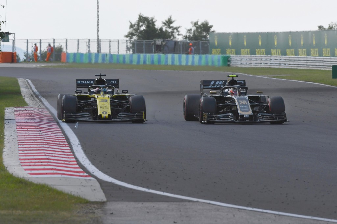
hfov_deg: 5.1
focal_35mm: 405
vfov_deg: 3.4
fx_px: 3786
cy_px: 112
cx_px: 168
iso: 500
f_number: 7.1
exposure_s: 1/1600
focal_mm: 270
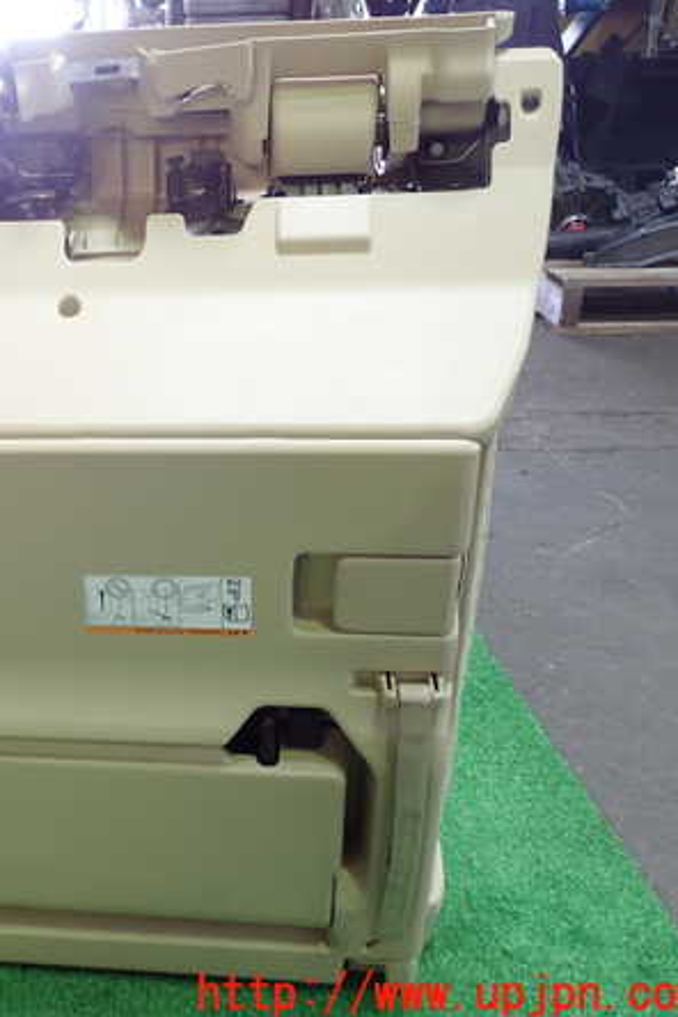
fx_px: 1271
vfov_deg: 43.6
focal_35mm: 45
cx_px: 27
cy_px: 508
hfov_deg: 28.3
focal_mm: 5.79
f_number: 2.4
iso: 200
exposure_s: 1/30
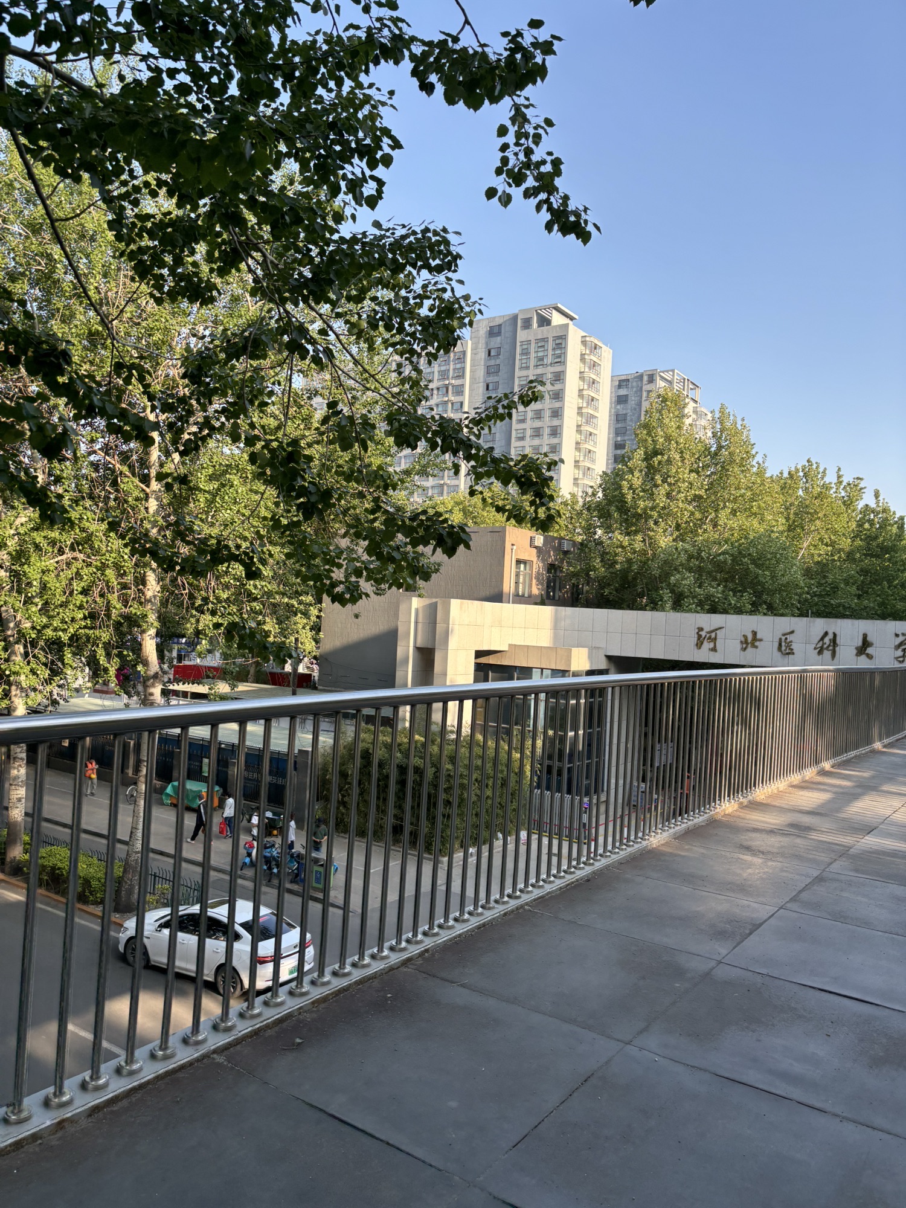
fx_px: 907
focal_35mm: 26
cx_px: 453
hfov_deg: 53.1
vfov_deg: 67.3
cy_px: 604
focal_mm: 5.96
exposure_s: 1/769
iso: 50
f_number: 1.6
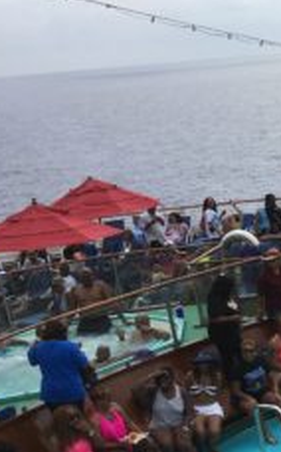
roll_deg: +5.5
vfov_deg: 25.1
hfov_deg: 13.6
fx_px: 995
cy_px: 359
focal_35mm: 81
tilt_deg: -17.6
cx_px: 568
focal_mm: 4.15
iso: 25
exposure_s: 1/1832
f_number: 2.2
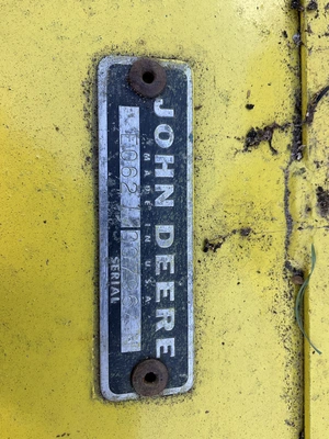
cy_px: 220
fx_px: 367
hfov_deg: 48.2
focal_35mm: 29
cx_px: 164
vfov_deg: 61.7
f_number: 1.8
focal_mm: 3
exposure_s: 1/233
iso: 20
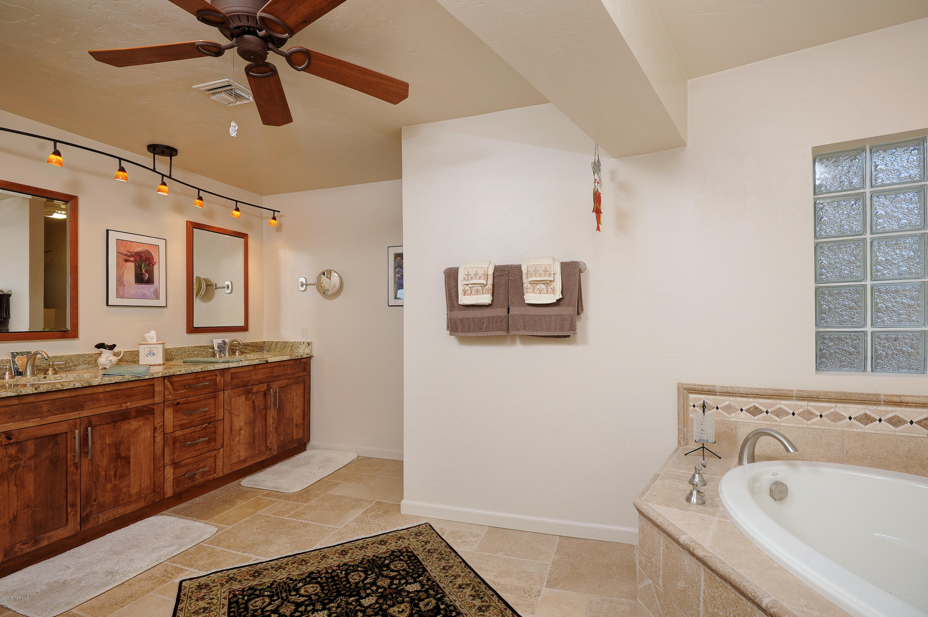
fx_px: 412
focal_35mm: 16
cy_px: 308
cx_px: 464
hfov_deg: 96.8
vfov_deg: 73.7
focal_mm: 16
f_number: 7.1
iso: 400
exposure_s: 1/50
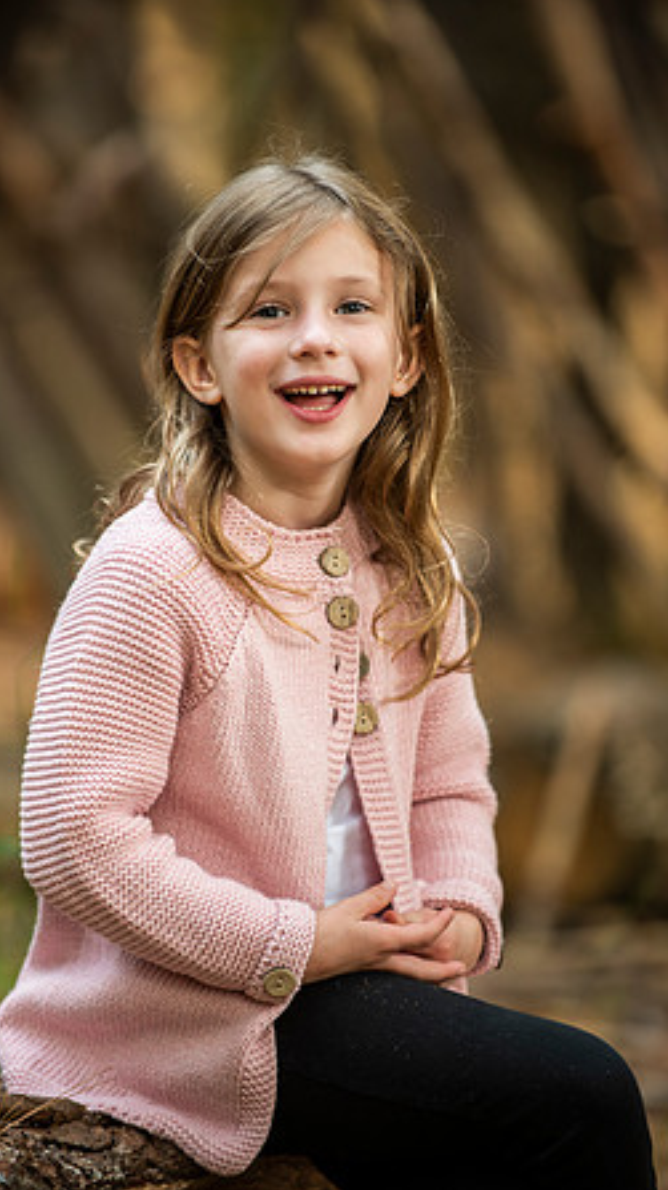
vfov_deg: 10.2
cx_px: 301
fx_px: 6653
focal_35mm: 211
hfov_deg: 5.7
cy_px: 594
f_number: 2.8
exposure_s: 1/60
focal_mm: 200
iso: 250
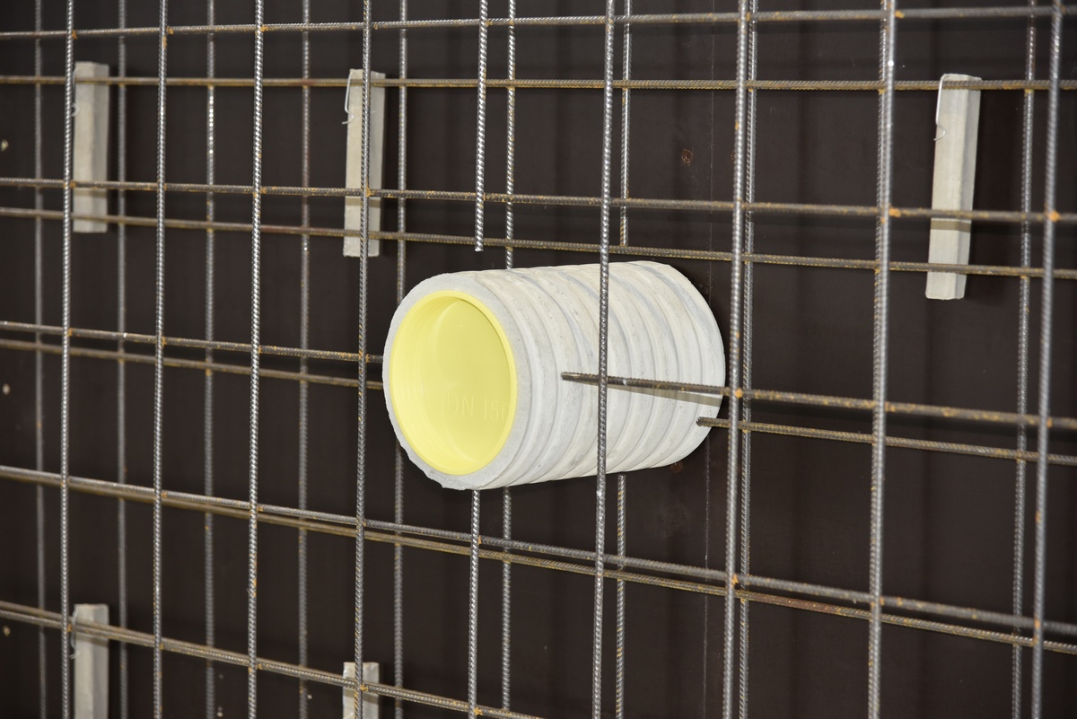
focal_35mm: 105
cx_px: 538
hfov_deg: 19.4
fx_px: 3142
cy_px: 360
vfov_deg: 13.1
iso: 1000
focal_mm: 105
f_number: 5
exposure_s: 1/60
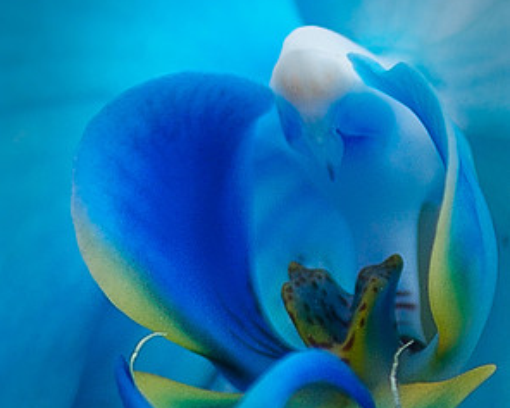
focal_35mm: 225
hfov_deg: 8.6
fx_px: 3393
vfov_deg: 6.9
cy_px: 170
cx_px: 254
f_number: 4
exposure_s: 1/180
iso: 200
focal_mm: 105
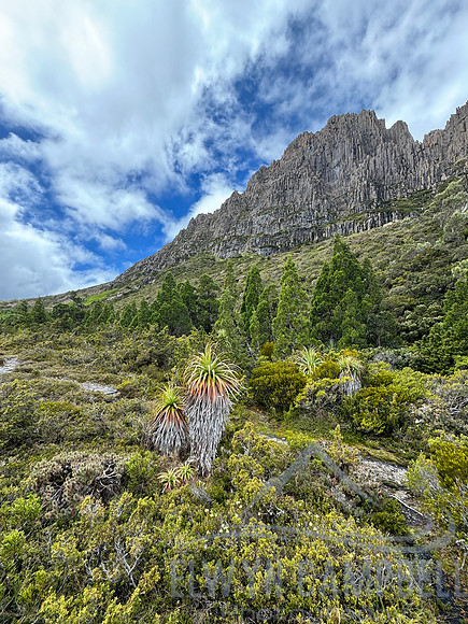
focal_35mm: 14
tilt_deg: +10.9
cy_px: 312
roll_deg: +2.0
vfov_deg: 102.1
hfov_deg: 85.7
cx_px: 234
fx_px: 252
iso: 40
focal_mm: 2.22
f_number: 2.2
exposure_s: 1/338
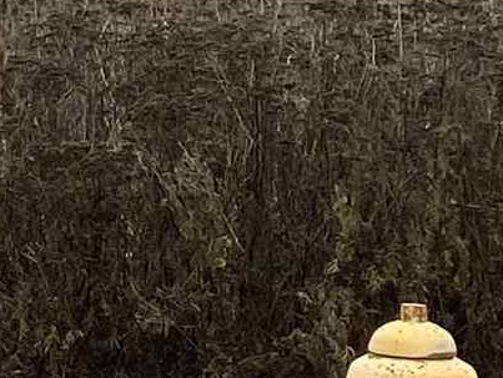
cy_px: 81
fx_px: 2880
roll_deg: -0.4
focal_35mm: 198
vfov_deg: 7.5
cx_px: -972
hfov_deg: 8.5
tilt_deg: -4.5
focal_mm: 4.25
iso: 50
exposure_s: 1/122
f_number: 1.8
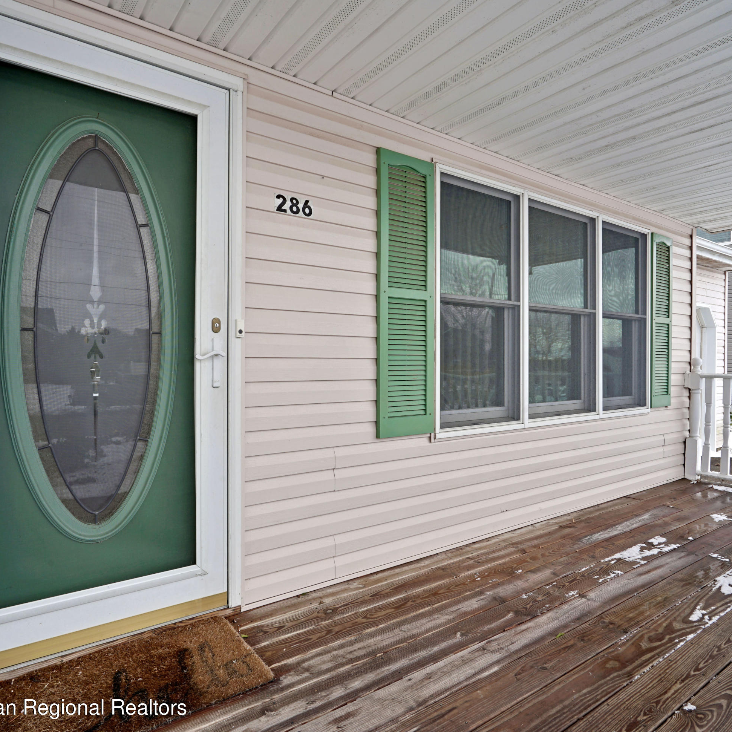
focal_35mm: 21
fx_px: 502
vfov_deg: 72.1
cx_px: 347
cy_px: 363
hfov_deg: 72.1
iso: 100
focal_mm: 16
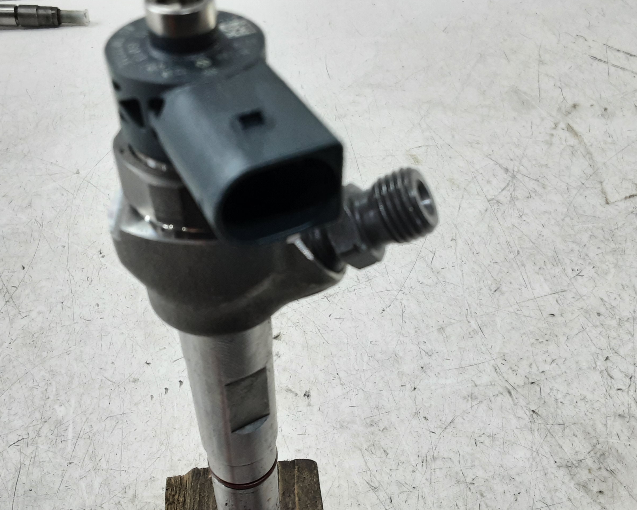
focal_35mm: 36
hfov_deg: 50.2
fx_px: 679
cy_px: 289
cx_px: 280
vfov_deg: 41.1
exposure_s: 1/50
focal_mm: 2.91
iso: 80
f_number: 1.9
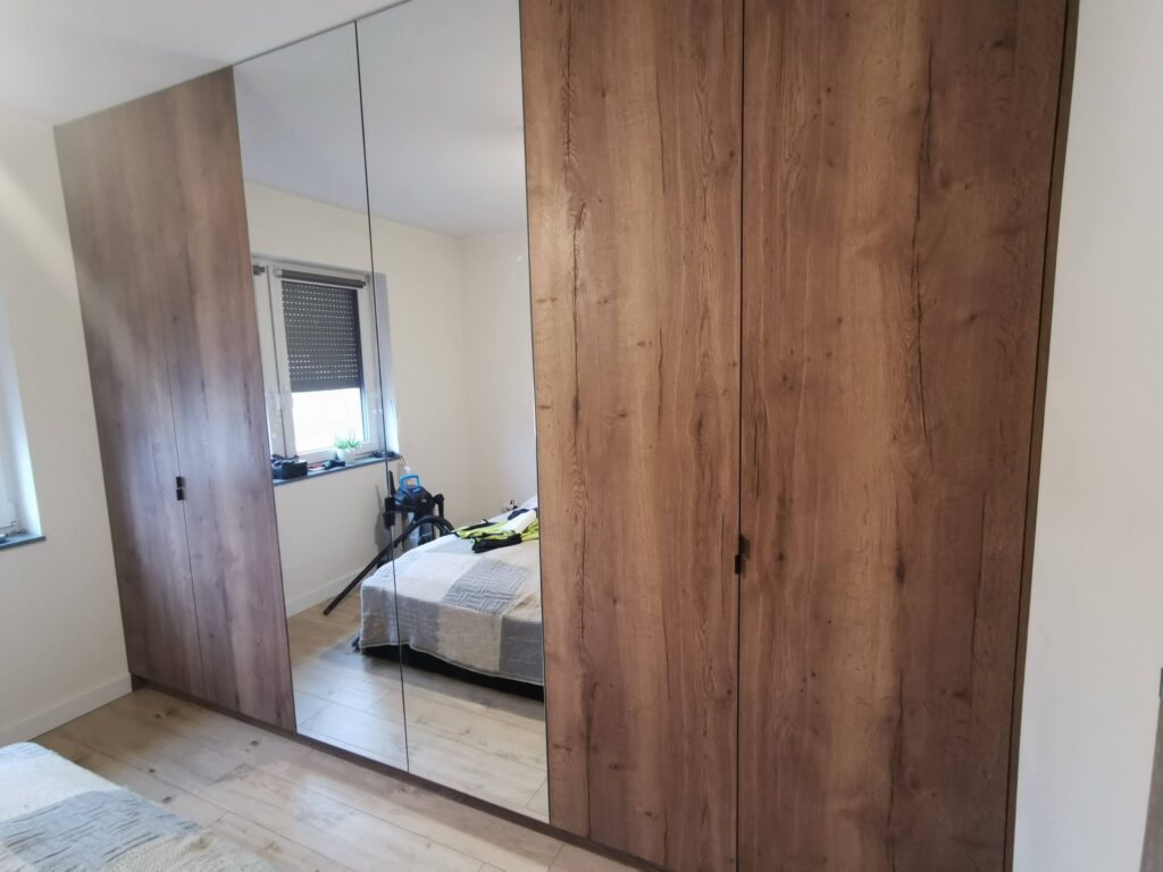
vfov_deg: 74.7
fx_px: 571
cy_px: 436
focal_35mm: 17
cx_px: 582
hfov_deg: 91.0
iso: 640
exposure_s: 1/20
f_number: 2.2
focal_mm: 2.35
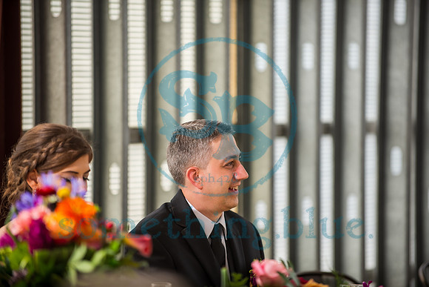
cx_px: 216
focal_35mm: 203
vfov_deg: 6.8
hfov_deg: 10.1
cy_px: 143
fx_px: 2418
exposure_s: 1/250
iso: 200
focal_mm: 200
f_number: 2.8
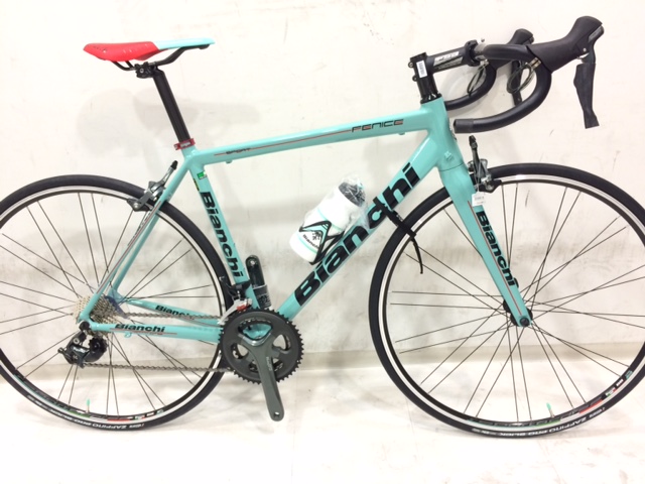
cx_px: 322
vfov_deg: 48.2
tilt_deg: -24.0
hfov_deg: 61.7
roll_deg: +2.8
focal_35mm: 29
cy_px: 242
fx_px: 540
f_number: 2.2
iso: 125
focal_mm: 4.15
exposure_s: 1/30
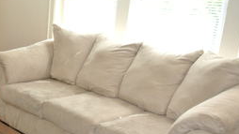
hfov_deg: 33.9
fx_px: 361
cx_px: 8
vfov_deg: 20.8
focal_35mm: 57
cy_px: 109
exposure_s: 1/60
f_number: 3.5
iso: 250
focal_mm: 10
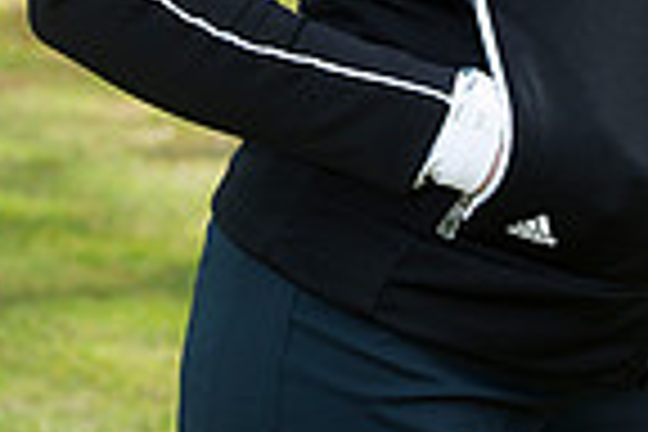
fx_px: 5454
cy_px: -360
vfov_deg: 4.5
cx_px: 338
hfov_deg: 6.8
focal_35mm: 303
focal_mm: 75
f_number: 6.3
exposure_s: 1/250
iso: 200
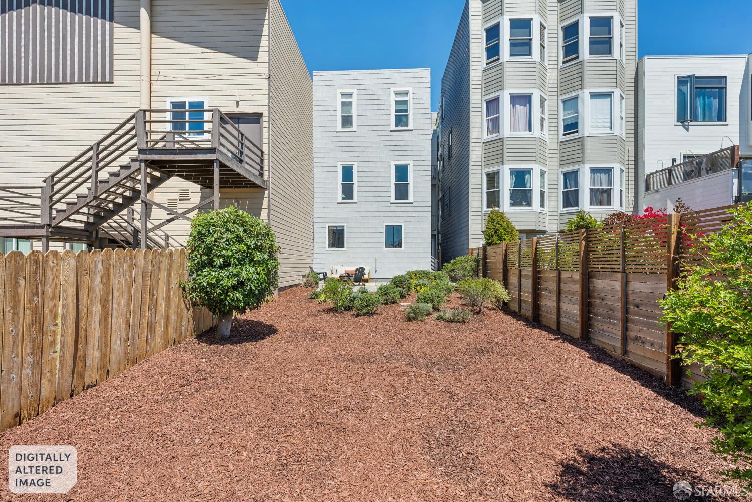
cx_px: 376
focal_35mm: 17
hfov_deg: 93.3
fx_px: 355
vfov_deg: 70.4
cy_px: 251
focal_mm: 17
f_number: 7.1
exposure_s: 1/160
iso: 100
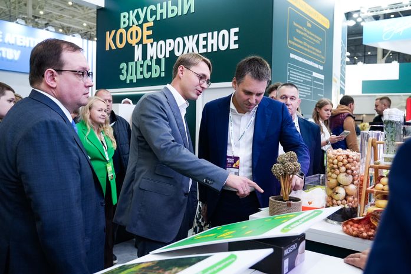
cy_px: 137
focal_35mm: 30
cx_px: 206
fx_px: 343
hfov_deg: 61.9
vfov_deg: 43.7
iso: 1600
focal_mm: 30
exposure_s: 1/320
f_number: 4.5
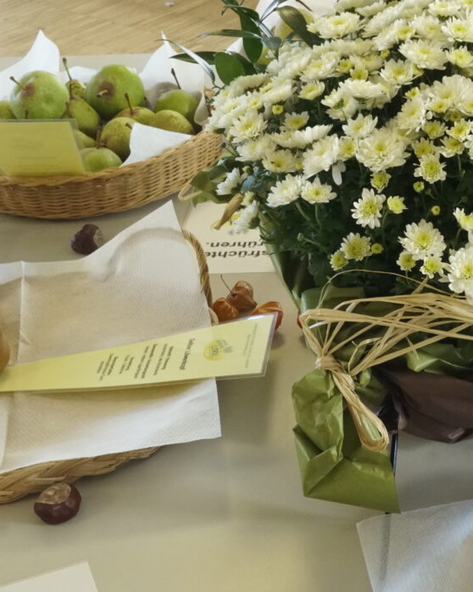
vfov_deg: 24.7
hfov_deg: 19.3
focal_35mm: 77
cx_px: 481
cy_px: 334
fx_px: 1349
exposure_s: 1/20
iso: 3200
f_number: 16
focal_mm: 25
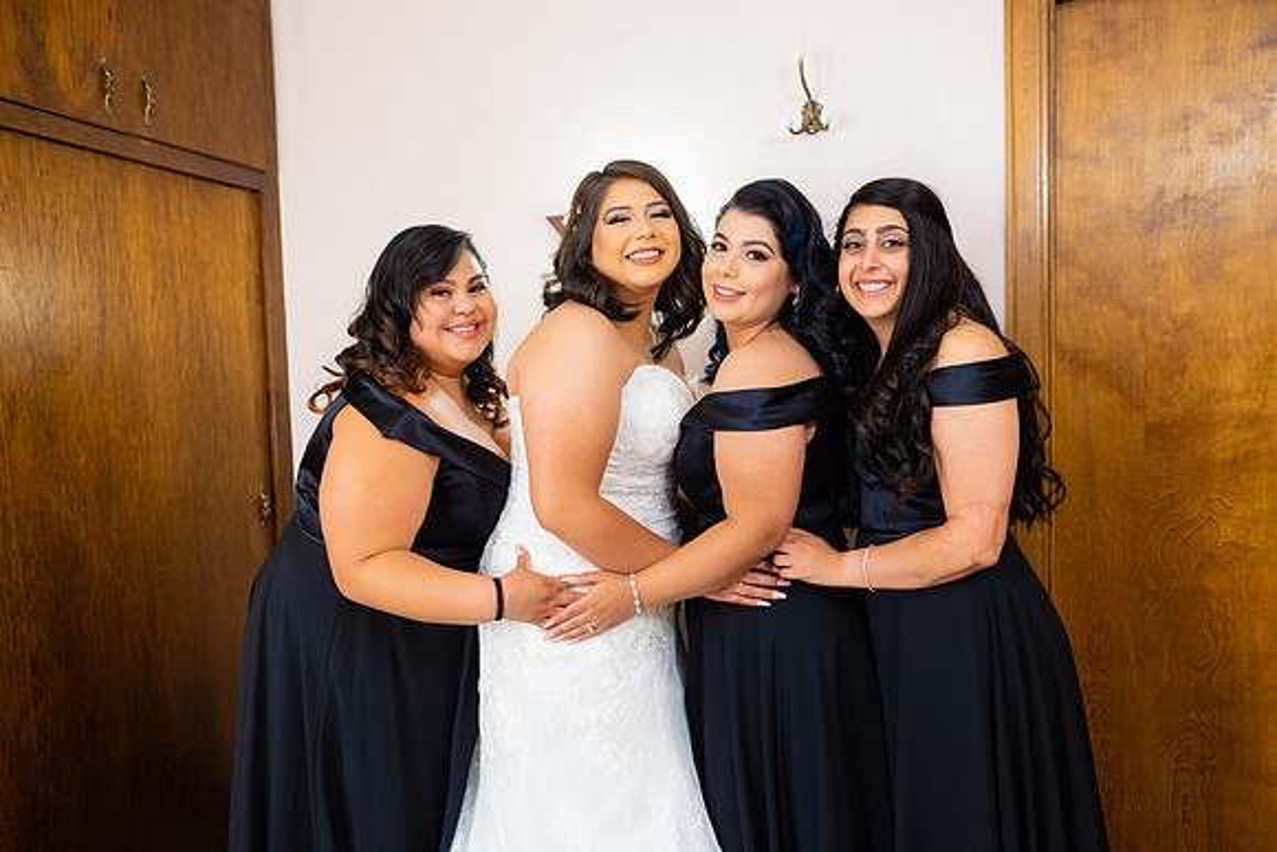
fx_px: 851
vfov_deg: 53.2
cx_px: 638
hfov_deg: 73.7
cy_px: 426
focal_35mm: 24
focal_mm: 24
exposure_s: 1/125
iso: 500
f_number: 2
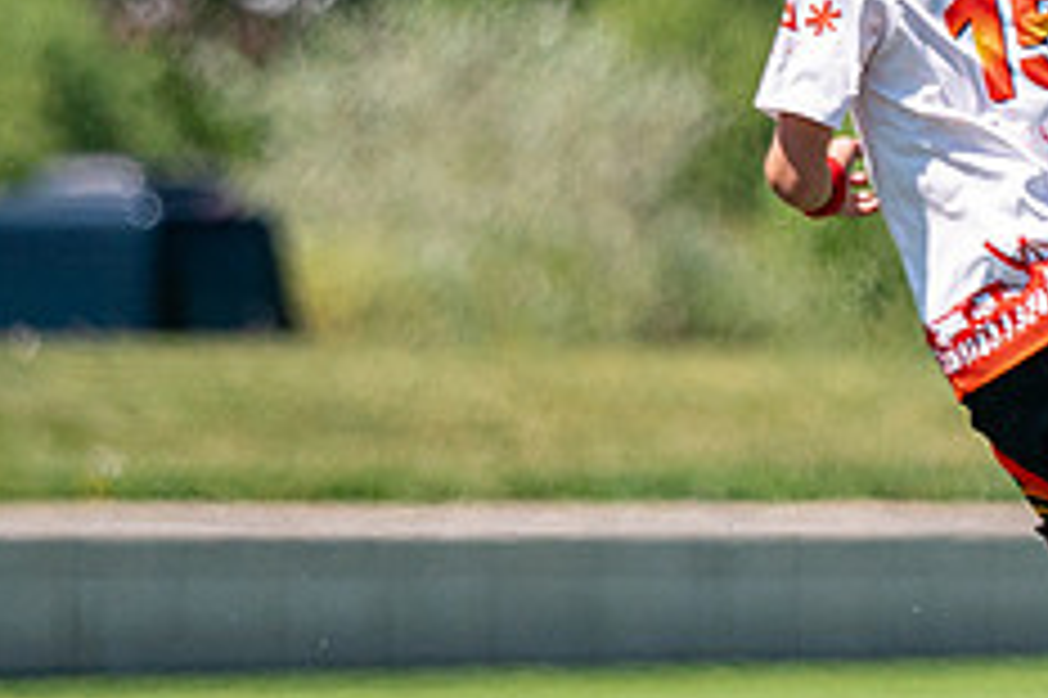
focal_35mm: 878
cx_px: 1046
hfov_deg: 2.3
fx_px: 25541
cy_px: 27
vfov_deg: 1.6
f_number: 2.8
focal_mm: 200
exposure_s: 1/10000
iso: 640
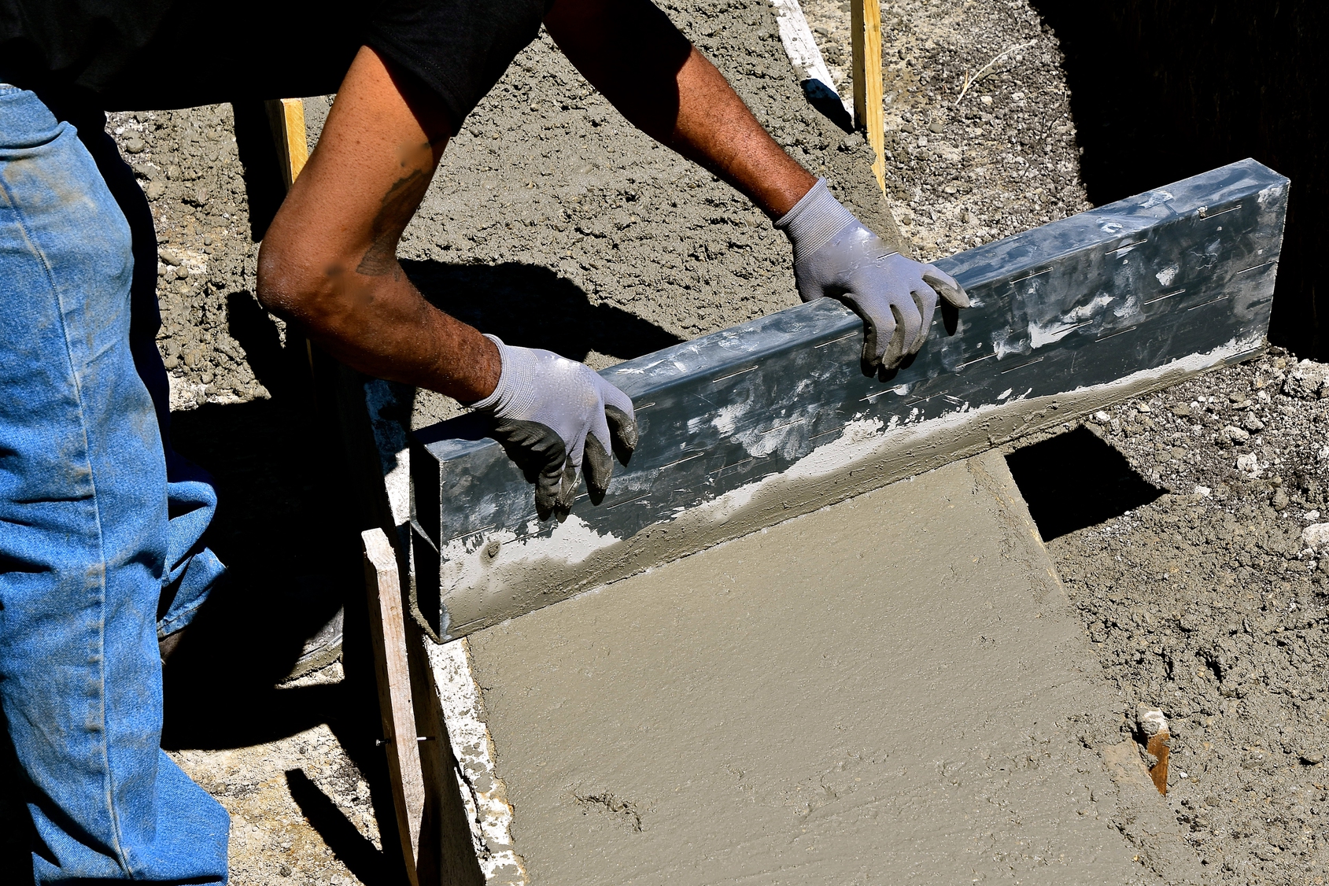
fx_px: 3802
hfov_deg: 19.8
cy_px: 469
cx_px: 678
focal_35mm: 103
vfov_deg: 13.3
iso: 220
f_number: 8
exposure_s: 1/500
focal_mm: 58
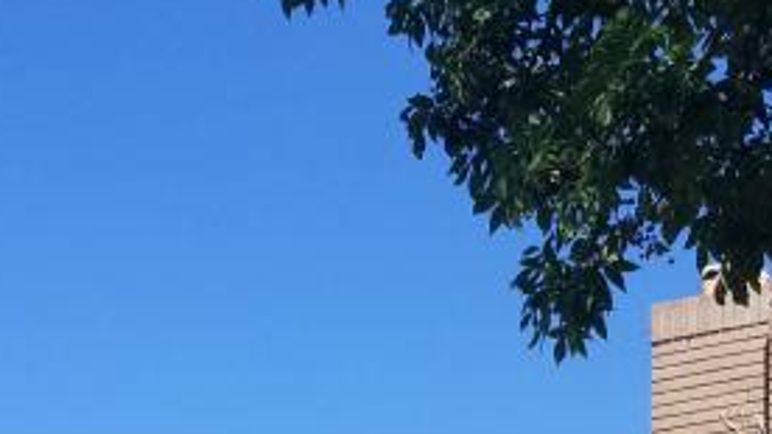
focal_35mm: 105
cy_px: 787
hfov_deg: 20.3
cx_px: 473
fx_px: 2149
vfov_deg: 10.8
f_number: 1.7
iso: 50
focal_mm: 4.3
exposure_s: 1/1568
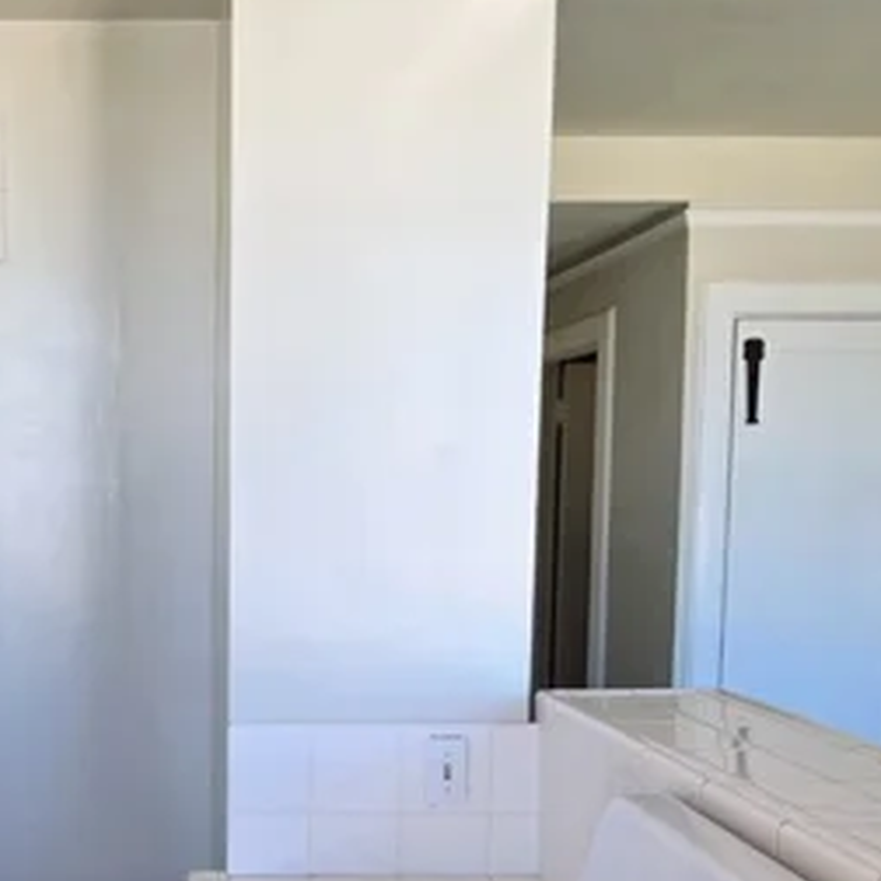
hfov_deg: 45.3
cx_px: 142
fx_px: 979
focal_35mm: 34
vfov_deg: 48.0
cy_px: 549
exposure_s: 1/126
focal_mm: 2.2
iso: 50
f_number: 2.2
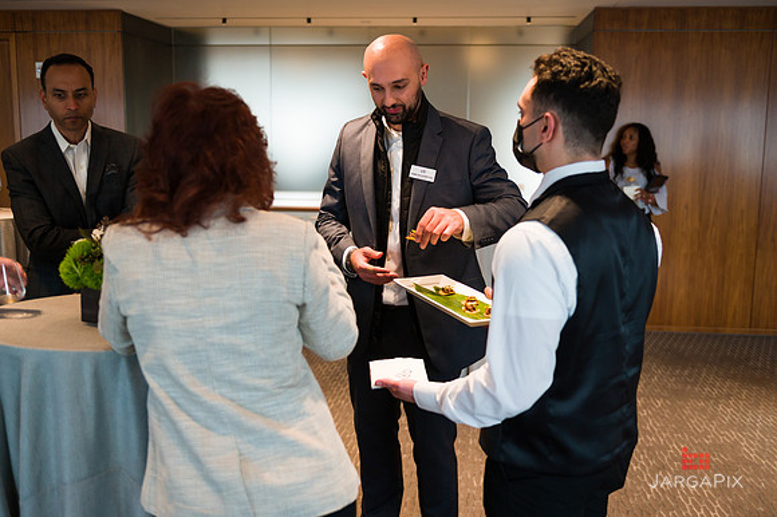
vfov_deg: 35.0
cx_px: 388
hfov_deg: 50.7
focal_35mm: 38
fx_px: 820
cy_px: 258
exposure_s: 1/250
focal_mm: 38
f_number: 3.2
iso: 640
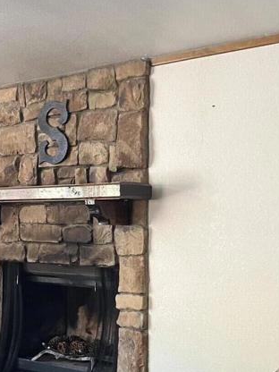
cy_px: 240
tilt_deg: +0.7
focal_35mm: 64
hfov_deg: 22.9
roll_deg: +1.9
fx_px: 688
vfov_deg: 30.1
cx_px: 97
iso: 320
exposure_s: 1/60
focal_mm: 5.1
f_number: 1.6
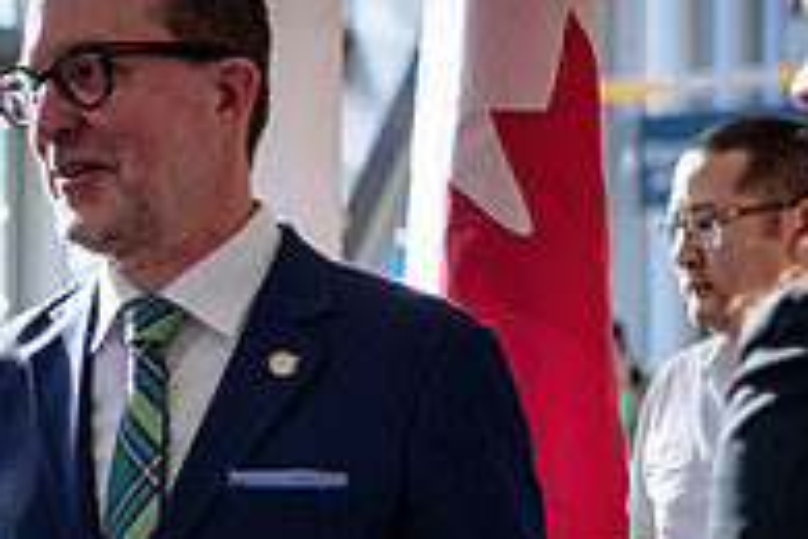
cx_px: -237
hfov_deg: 10.1
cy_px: 304
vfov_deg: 6.9
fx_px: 4466
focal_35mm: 199
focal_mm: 52
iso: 160
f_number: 2.8
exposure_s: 1/160
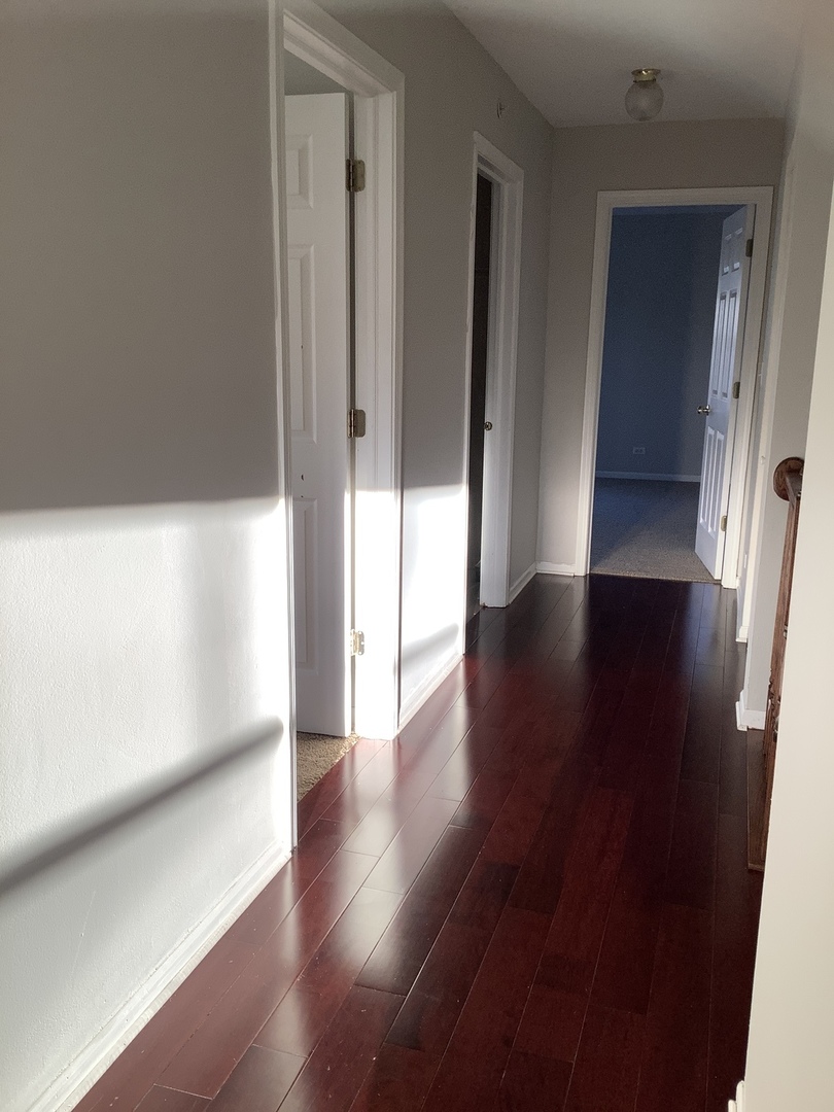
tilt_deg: -12.7
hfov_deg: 45.4
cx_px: 417
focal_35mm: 31
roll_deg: -1.3
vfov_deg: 58.4
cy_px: 556
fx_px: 996
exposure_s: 1/119
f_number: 2.4
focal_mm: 3.3
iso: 25
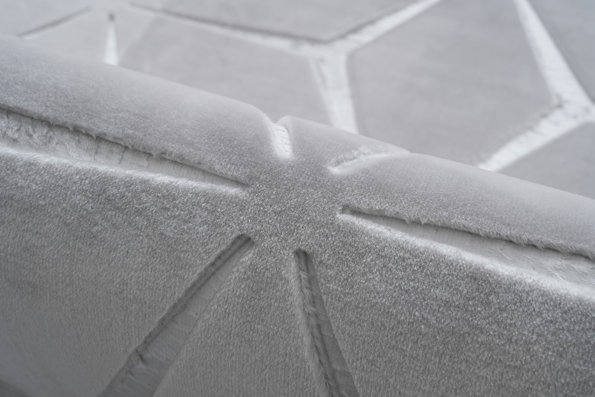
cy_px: 198
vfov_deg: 24.2
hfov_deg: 35.6
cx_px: 298
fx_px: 925
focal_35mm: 56
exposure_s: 1/100
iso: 1000
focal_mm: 56
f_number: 13
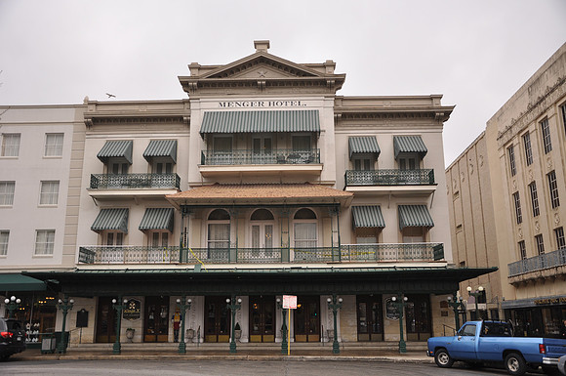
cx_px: 283
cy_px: 188
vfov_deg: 36.8
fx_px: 565
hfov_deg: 53.2
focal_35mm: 36
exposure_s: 1/200
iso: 200
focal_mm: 24
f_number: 4.5
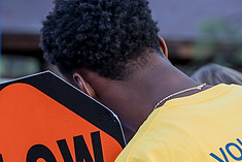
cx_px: 47
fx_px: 1480
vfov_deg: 6.2
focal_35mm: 220
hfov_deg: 9.3
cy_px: 228
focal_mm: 59.6
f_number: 3.2
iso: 400
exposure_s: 1/250
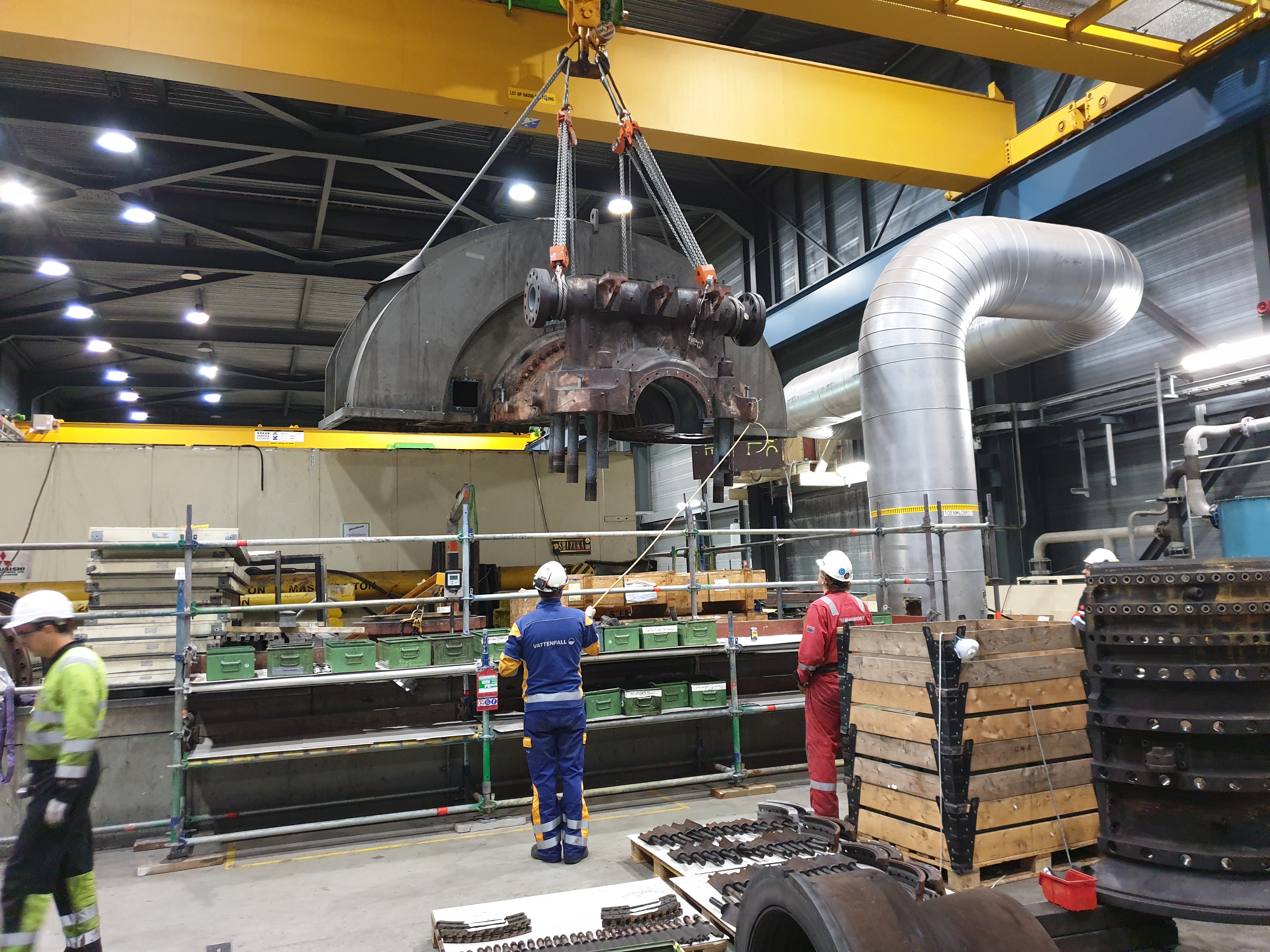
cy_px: 476
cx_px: 635
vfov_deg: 53.1
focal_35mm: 26
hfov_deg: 67.3
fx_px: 954
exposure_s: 1/33
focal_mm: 4.3
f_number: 1.5
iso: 320
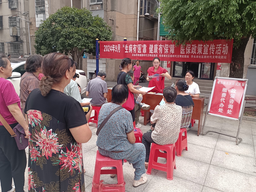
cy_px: 96
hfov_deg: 65.3
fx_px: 200
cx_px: 128
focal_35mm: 27
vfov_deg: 51.4
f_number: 1.9
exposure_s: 1/100
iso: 141
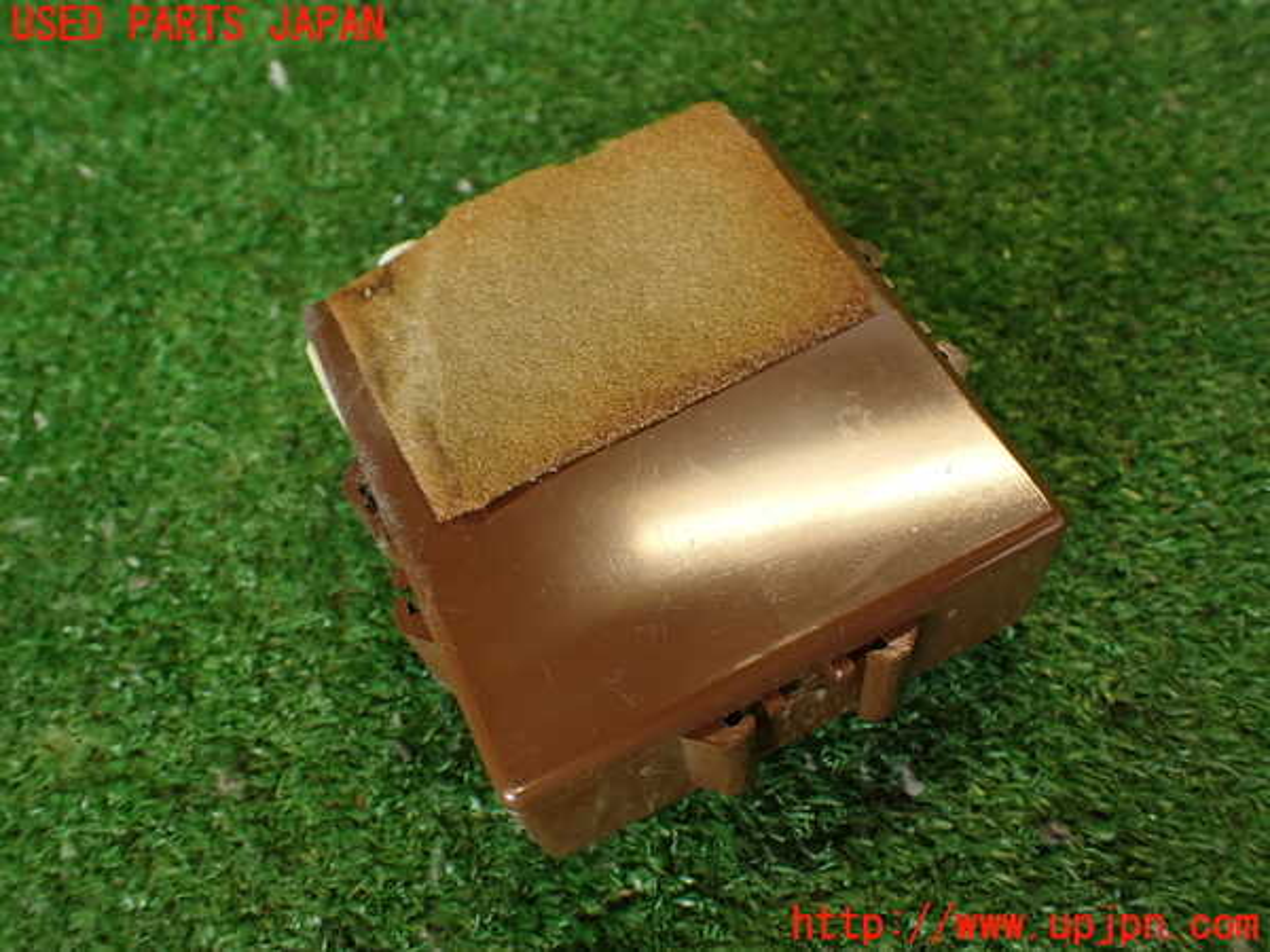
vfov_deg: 46.8
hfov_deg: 60.0
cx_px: 635
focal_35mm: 30
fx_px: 1101
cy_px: 476
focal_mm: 5.4
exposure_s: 1/60
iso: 200
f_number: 2.3
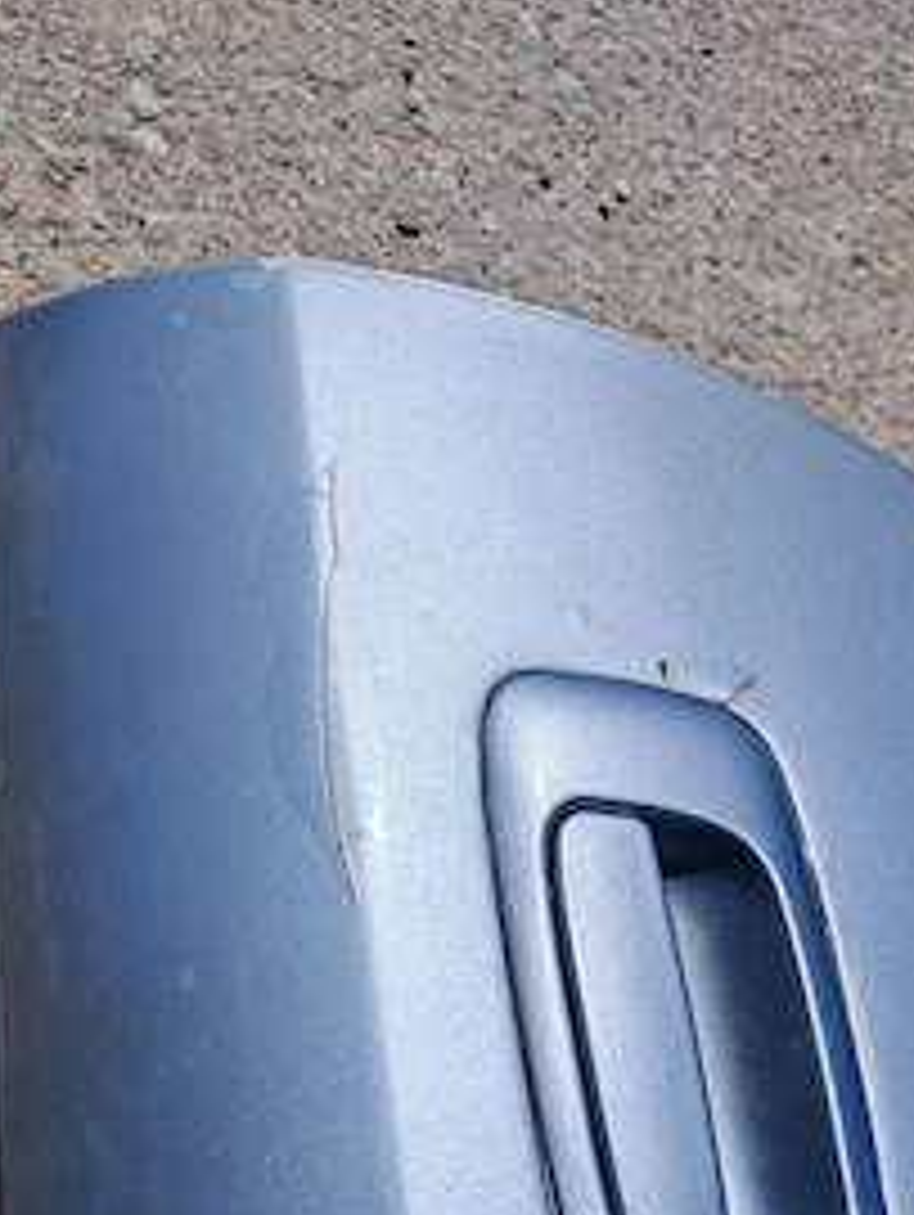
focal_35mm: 40
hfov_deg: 35.9
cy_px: 868
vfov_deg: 45.6
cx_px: 545
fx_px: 1406
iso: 50
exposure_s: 1/6900
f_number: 2
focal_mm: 6.83
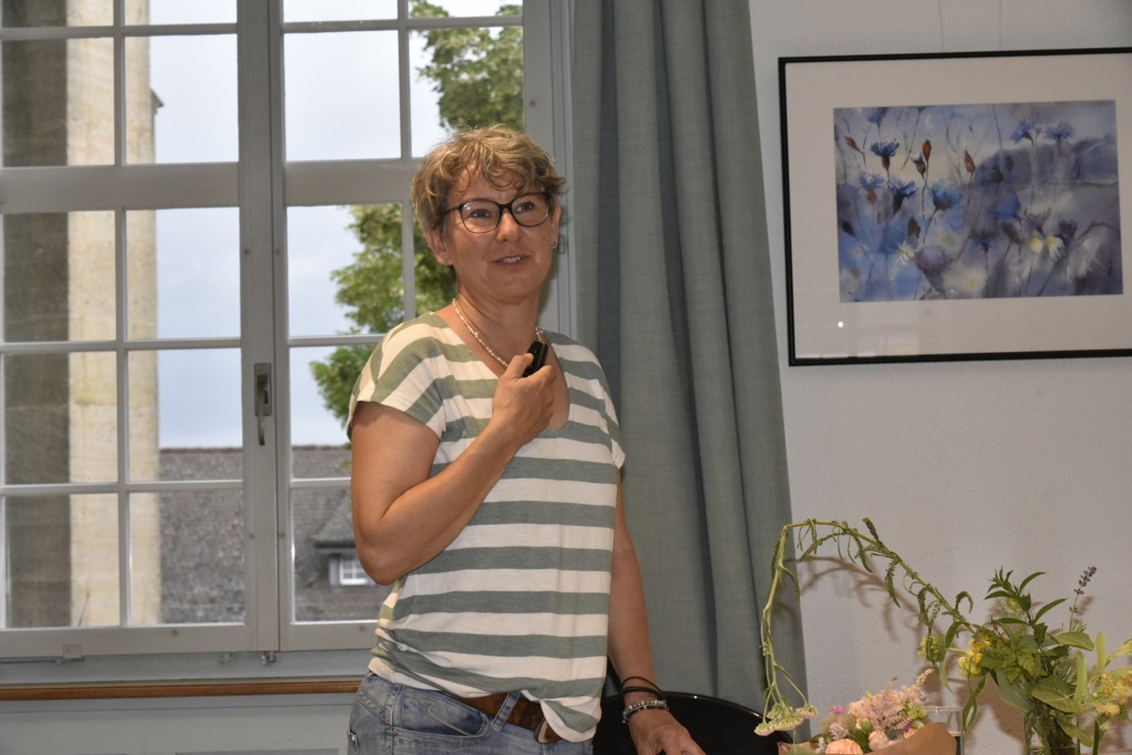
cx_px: 566
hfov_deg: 28.8
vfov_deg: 19.5
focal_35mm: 70
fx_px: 2201
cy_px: 378
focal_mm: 70
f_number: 10
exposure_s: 1/200
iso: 6400
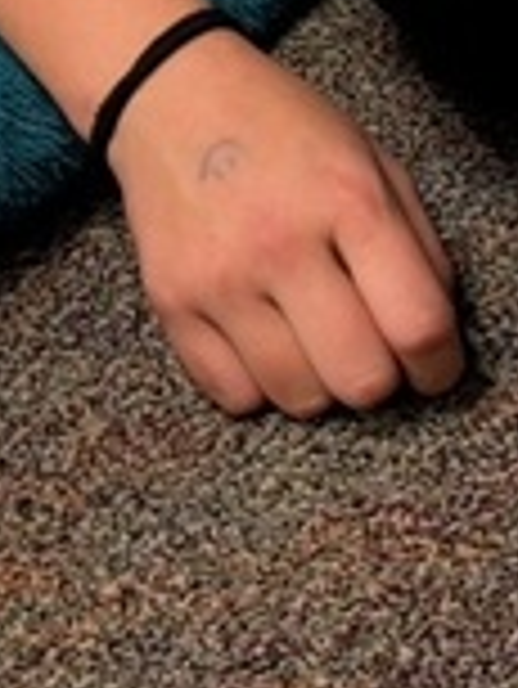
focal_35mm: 214
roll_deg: +18.8
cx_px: -635
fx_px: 4264
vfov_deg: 8.9
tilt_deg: -21.6
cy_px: -432
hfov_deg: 6.7
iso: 320
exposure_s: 1/120
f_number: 1.8
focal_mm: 6.93
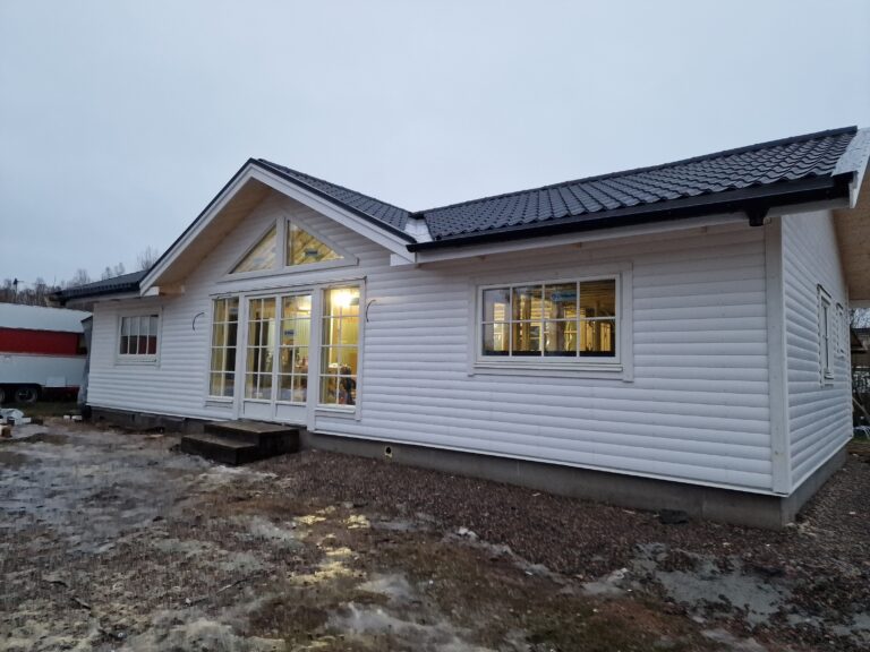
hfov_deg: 73.9
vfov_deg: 58.9
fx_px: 578
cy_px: 326
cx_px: 435
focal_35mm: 23
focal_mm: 6.4
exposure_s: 1/100
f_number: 1.8
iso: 80
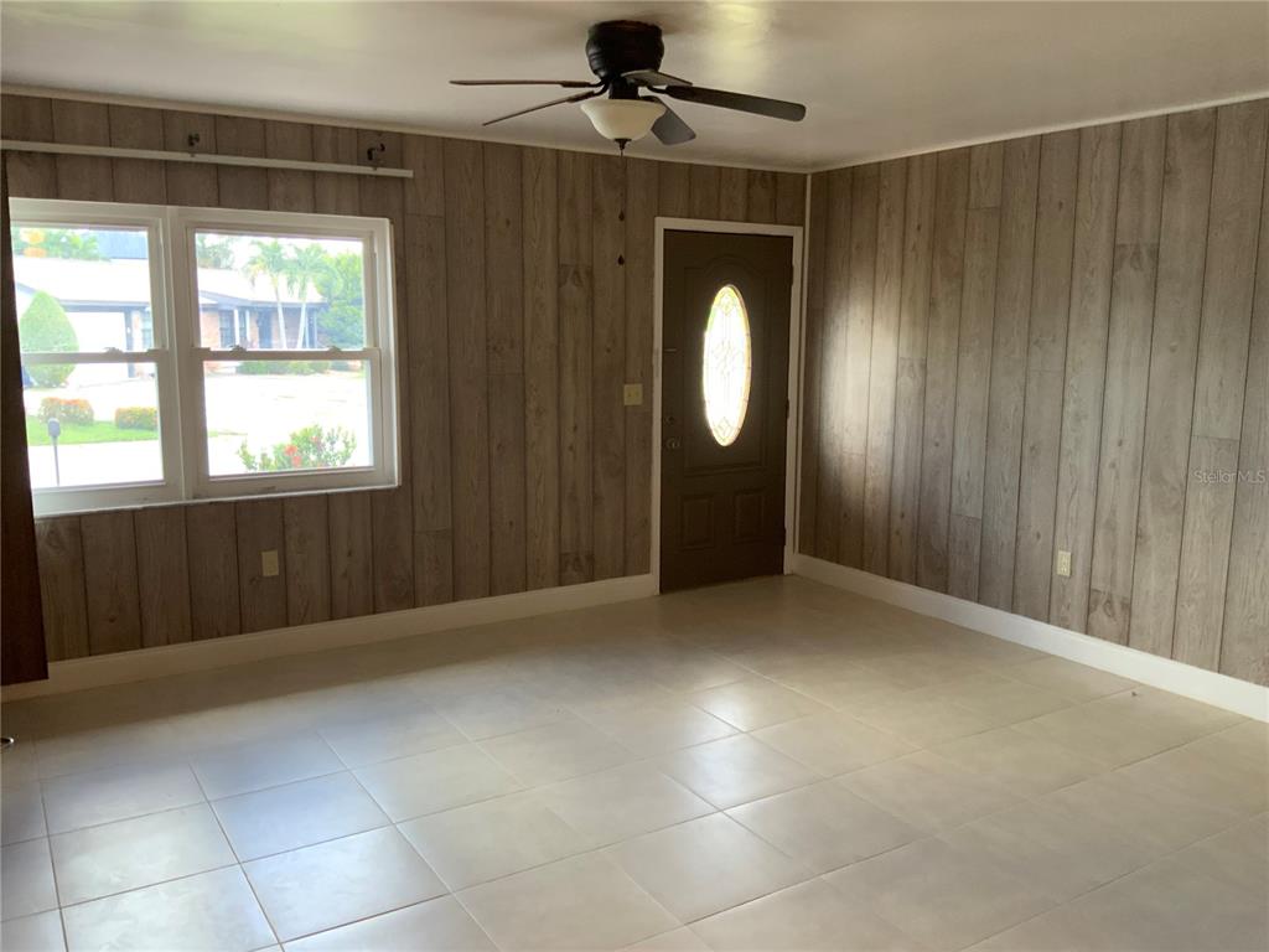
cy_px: 476
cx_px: 634
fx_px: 1063
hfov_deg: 61.7
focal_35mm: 29
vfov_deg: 48.2
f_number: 1.8
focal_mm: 3
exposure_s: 1/60
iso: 100
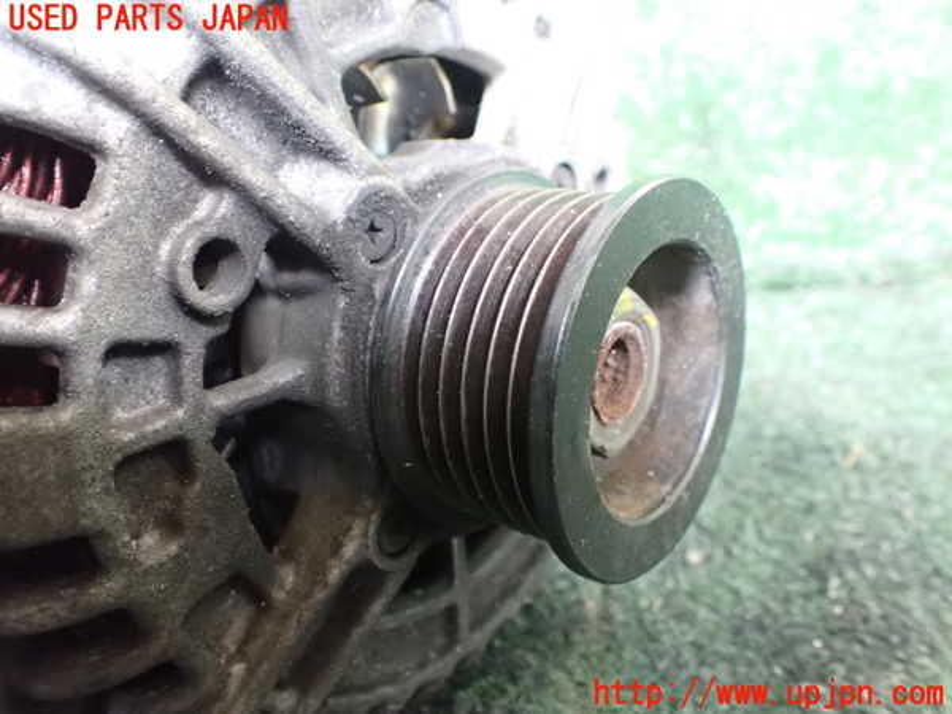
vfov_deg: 46.8
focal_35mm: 30
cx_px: 476
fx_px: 825
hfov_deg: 60.0
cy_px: 357
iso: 1600
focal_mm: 5.4
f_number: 2.3
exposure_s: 1/25
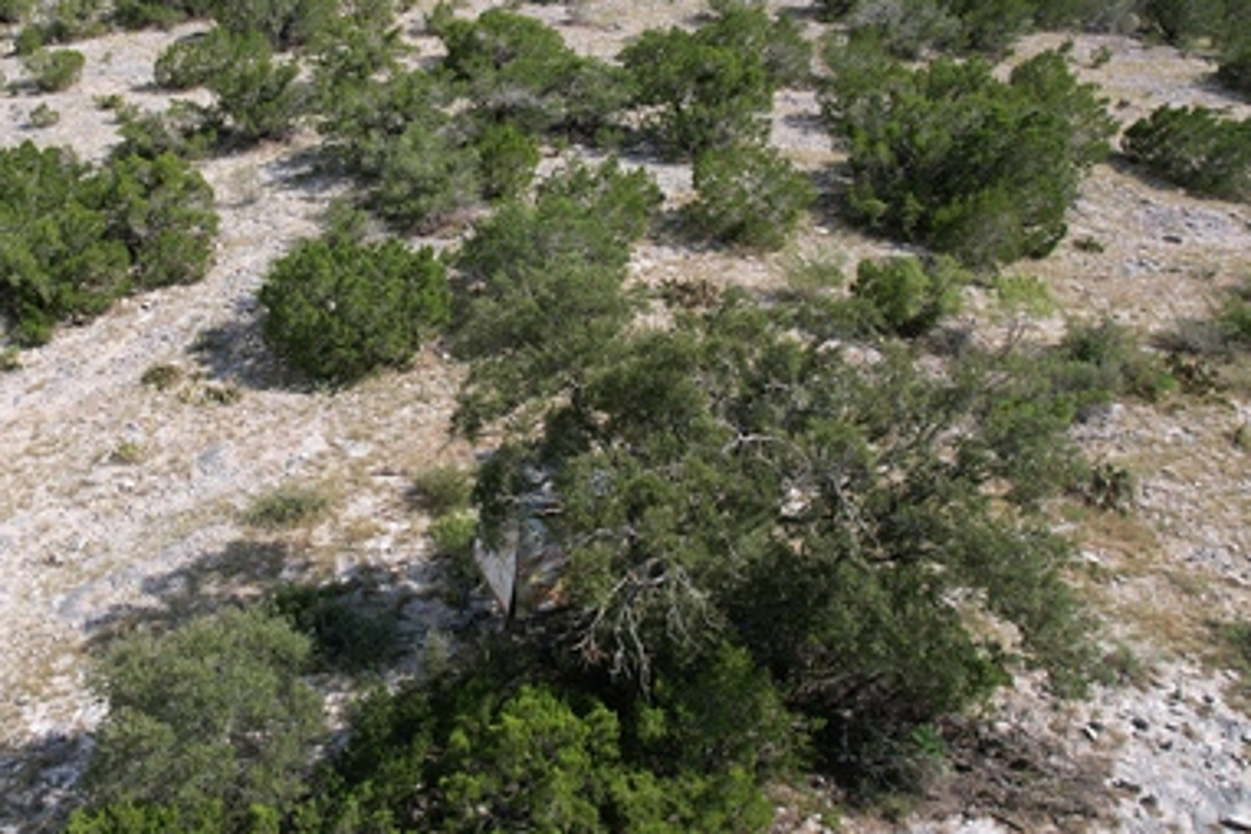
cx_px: 309
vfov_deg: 35.1
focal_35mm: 37
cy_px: 205
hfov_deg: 49.7
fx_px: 1286
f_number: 2.8
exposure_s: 1/1600
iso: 120
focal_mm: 8.38
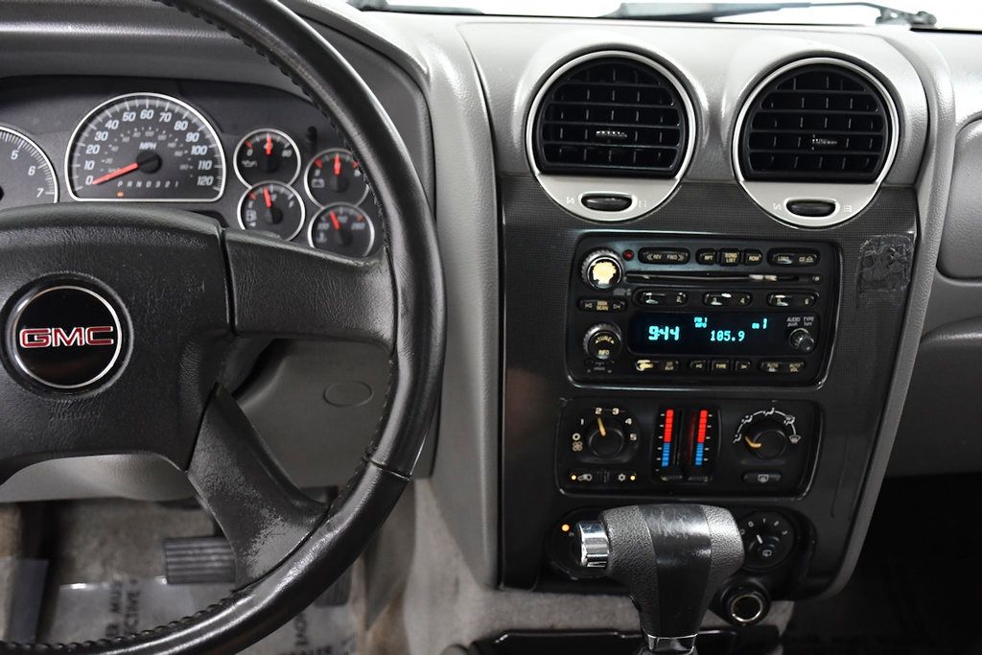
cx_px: 491
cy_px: 328
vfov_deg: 34.2
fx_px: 1064
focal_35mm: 39
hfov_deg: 49.5
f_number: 4
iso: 2000
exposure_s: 1/100
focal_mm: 26
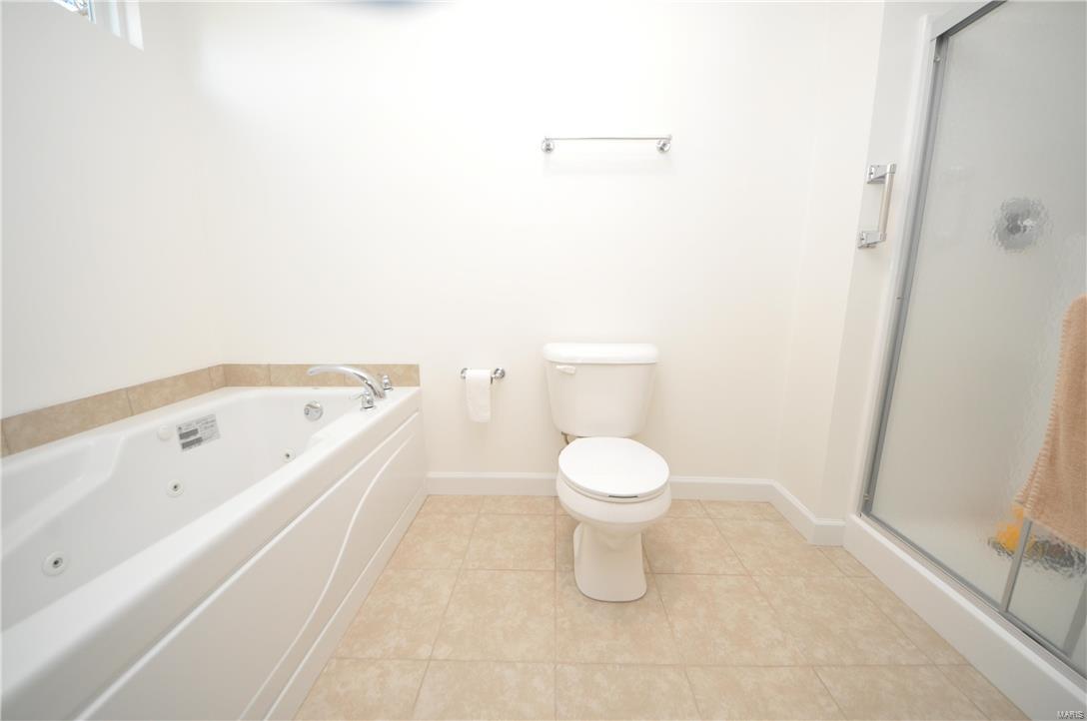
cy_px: 360
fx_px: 362
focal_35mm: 12
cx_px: 544
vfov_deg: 89.8
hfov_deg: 112.7
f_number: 4.5
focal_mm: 8
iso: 800
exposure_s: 1/60
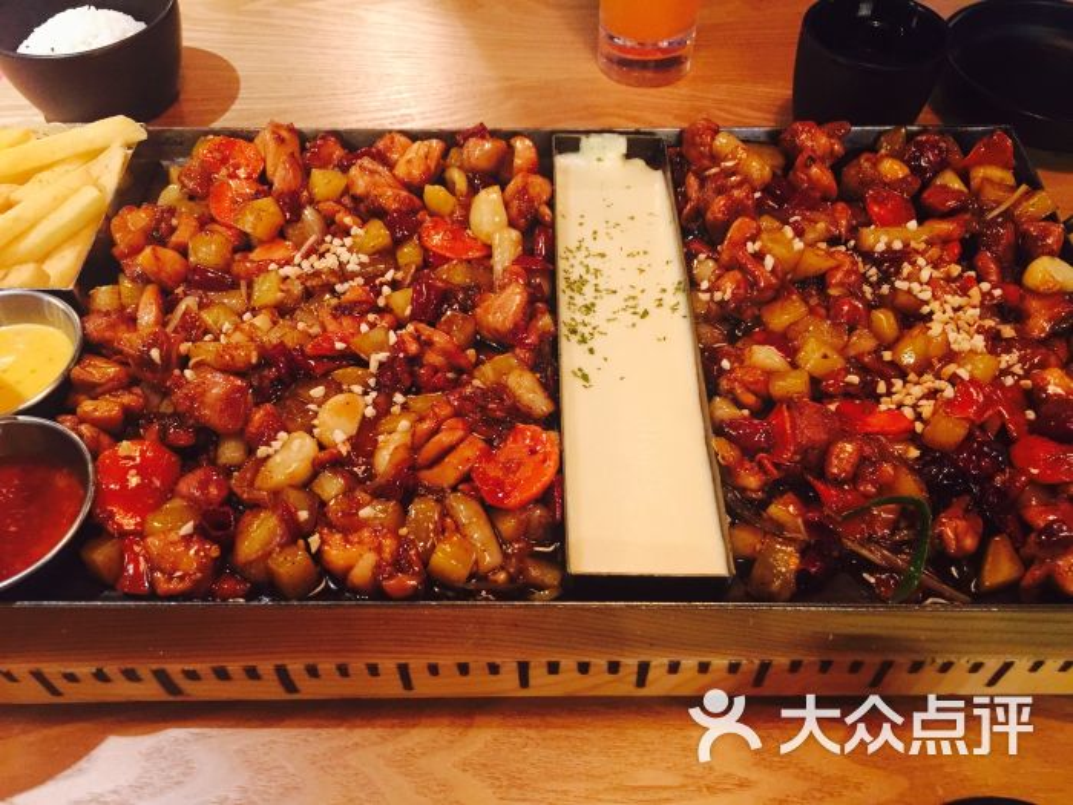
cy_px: 402
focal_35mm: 29
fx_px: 899
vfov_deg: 48.2
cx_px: 536
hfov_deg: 61.7
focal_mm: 4.15
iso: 160
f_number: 2.2
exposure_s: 1/8
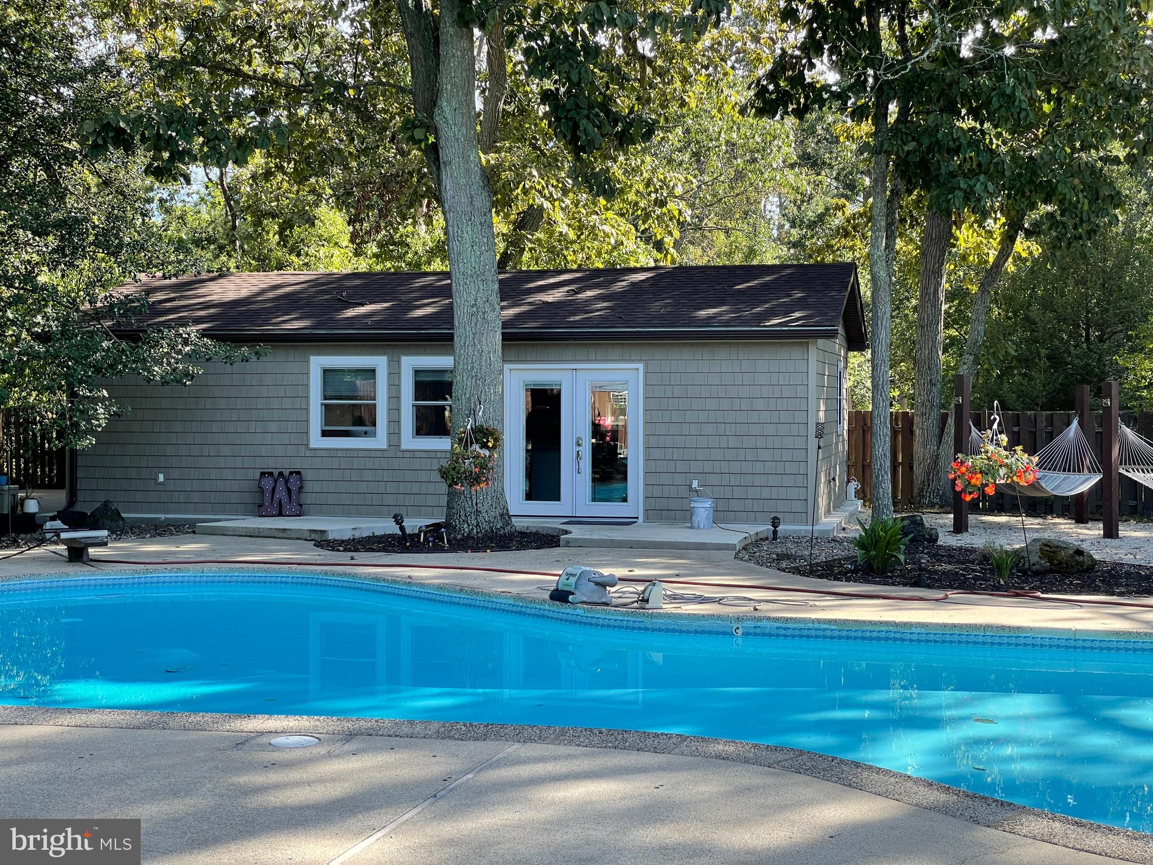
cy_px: 432
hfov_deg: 36.8
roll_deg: +0.2
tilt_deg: +1.6
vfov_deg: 28.0
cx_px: 576
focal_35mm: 52
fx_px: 1732
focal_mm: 6
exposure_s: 1/298
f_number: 2
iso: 25
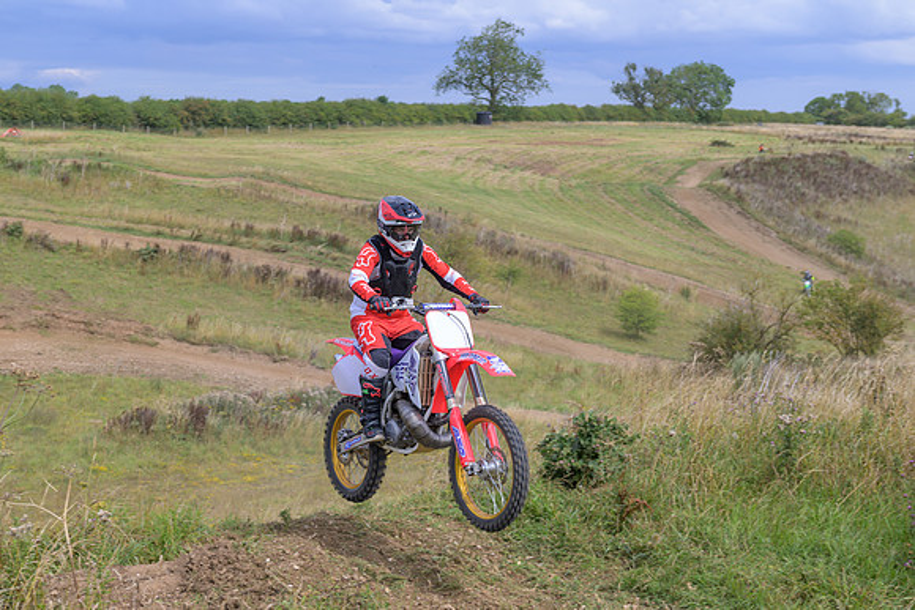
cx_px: 398
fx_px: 1410
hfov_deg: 35.9
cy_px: 334
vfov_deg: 24.4
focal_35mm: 55
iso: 50
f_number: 4
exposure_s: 1/320
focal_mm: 48
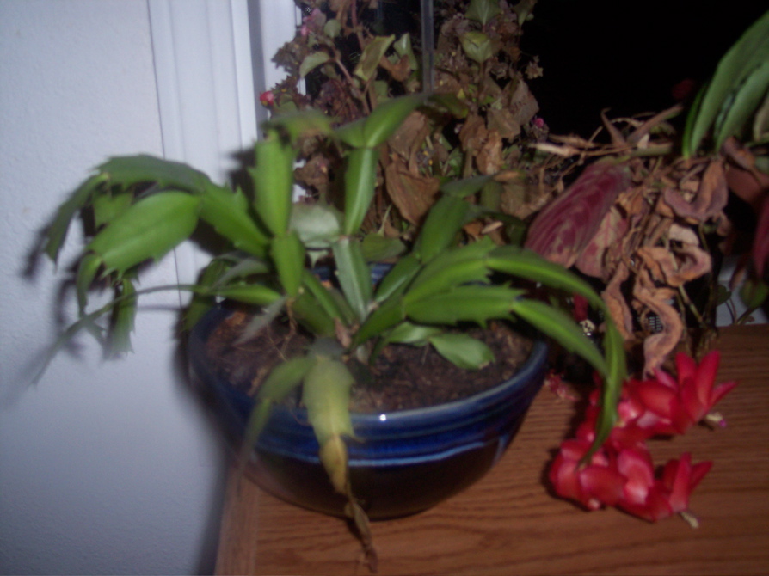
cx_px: 384
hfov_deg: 49.0
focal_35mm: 38
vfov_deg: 37.7
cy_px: 288
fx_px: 844
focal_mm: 8
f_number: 2.8
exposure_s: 1/30
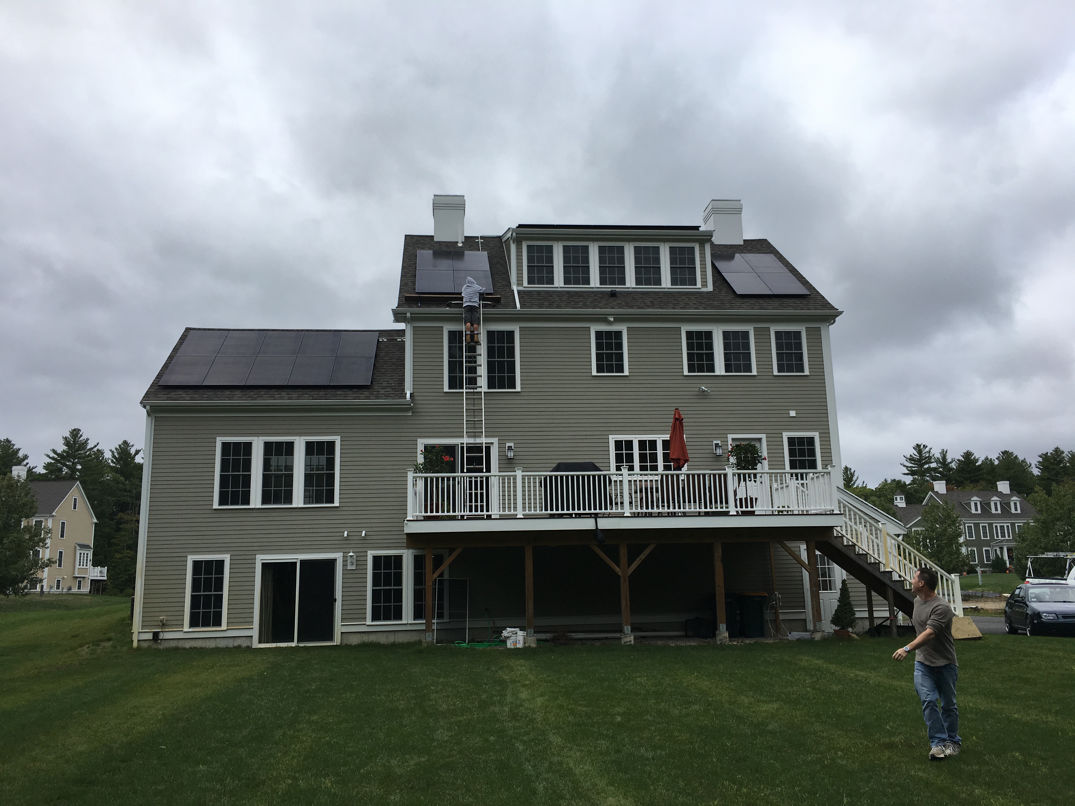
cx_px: 538
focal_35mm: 29
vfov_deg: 48.2
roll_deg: +2.3
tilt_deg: +9.4
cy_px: 403
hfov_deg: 61.7
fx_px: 901
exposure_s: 1/810
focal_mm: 4.15
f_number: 2.2
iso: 25
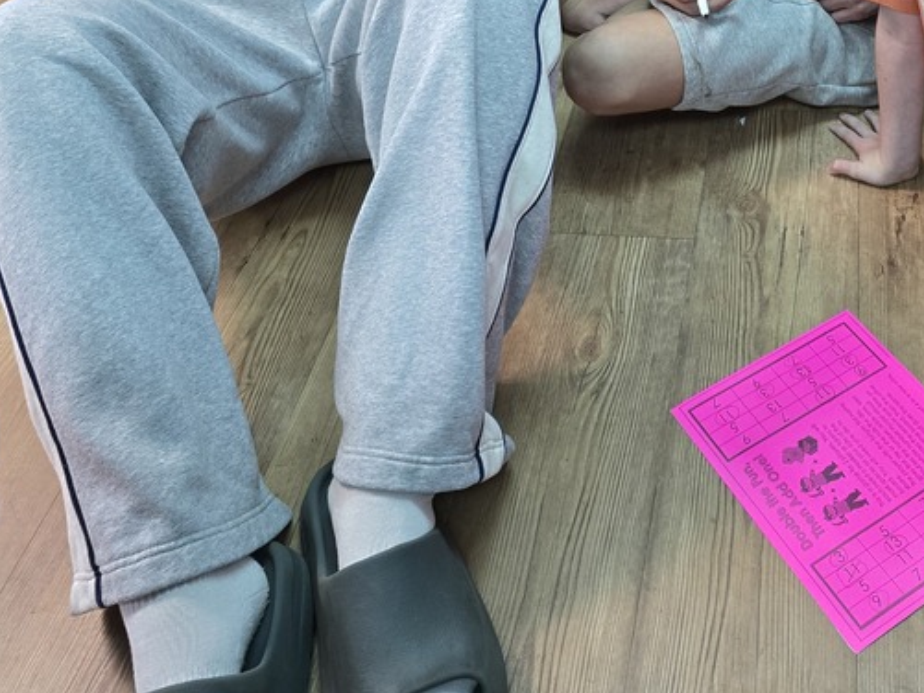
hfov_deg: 39.0
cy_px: -13
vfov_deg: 28.8
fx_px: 1255
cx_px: 730
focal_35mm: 47
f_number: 1.7
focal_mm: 6.3
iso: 500
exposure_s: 1/120
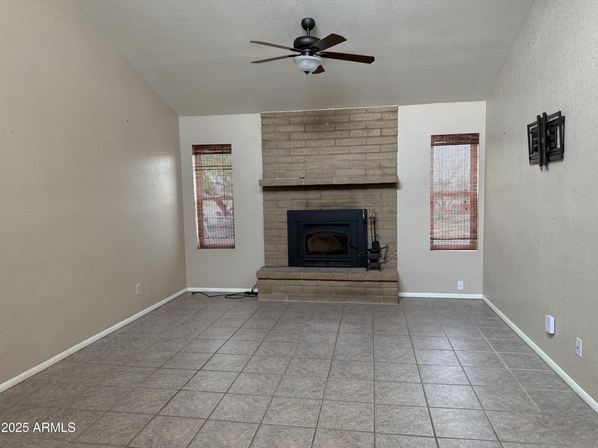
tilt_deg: -3.9
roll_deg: +0.5
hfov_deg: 71.6
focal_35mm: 24
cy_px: 224
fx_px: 415
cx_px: 299
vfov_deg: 56.8
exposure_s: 1/74
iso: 200
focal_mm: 6.76
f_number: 1.78
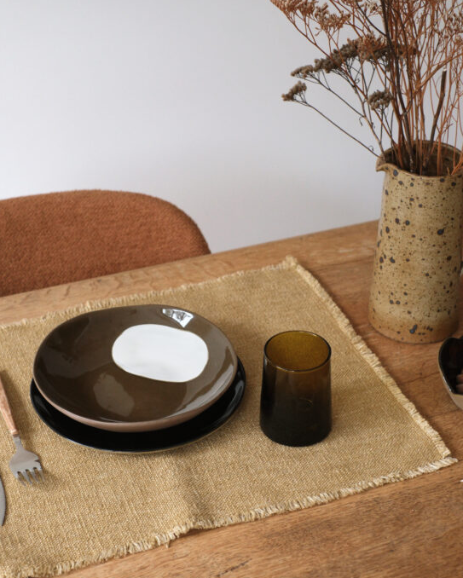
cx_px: 234
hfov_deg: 23.2
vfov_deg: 28.7
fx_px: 1130
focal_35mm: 66
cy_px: 306
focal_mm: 35
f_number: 2.8
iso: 125
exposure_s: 1/75
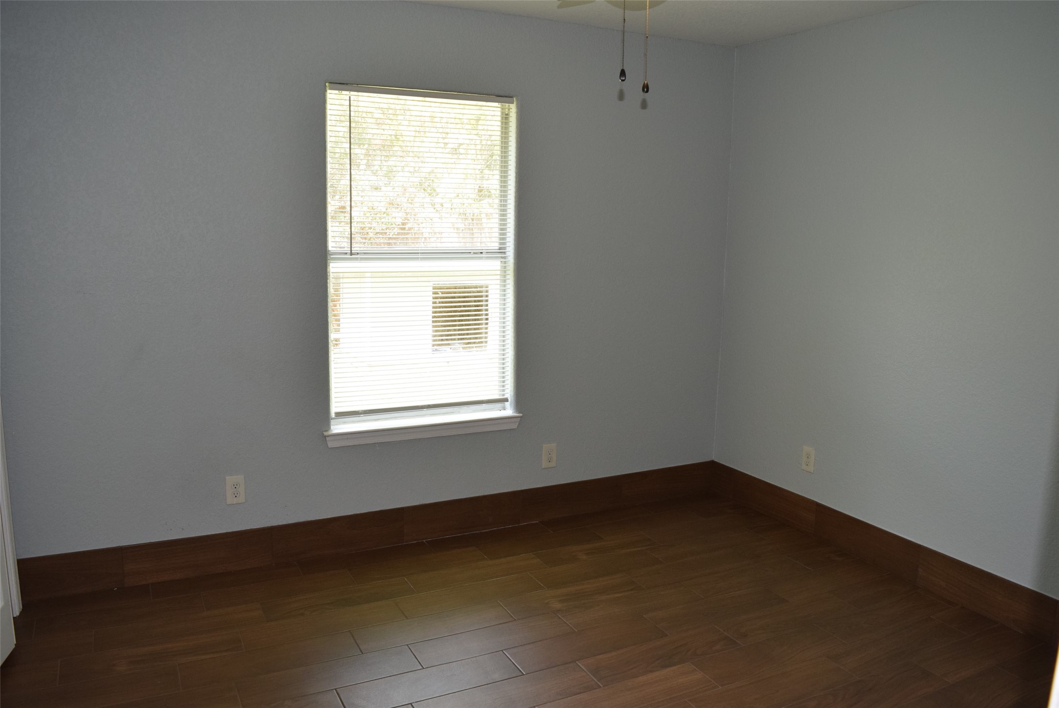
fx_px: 795
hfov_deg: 67.4
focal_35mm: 27
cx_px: 530
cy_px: 354
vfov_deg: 48.0
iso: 800
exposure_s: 1/100
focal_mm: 18
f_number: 5.6
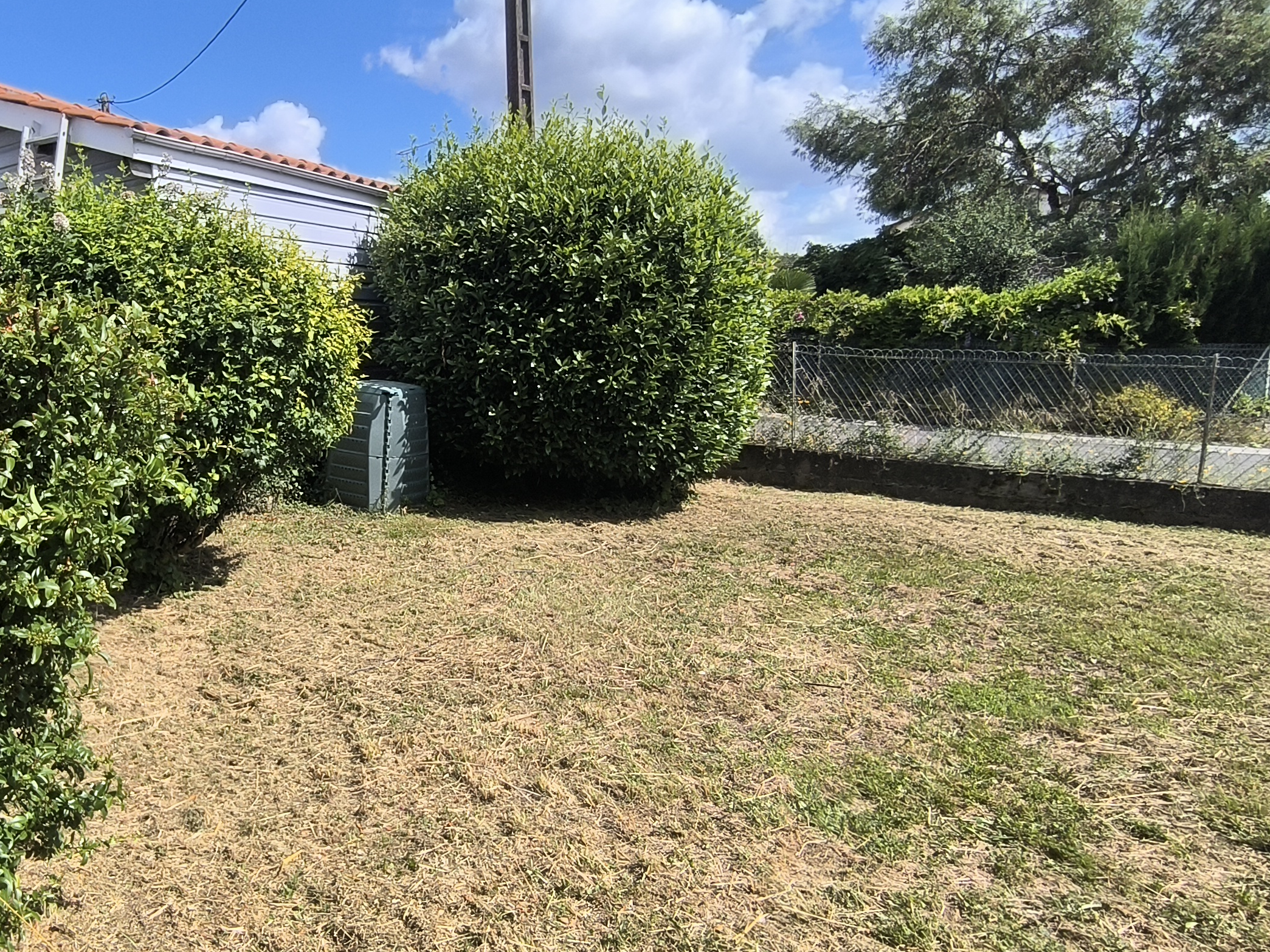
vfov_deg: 54.7
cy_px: 533
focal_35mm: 25
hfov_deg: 66.3
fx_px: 917
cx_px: 367
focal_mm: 1.65
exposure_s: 1/2271
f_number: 2.2
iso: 50
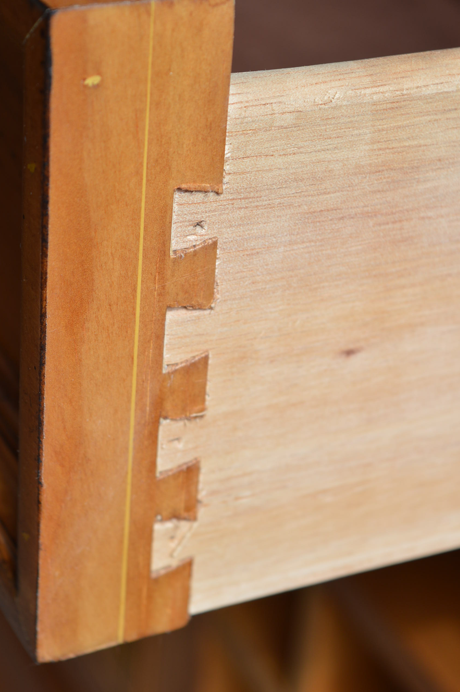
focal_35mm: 98
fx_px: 1874
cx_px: 255
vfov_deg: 20.9
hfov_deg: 14.0
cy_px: 348
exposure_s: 1/100
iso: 100
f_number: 5.6
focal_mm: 55
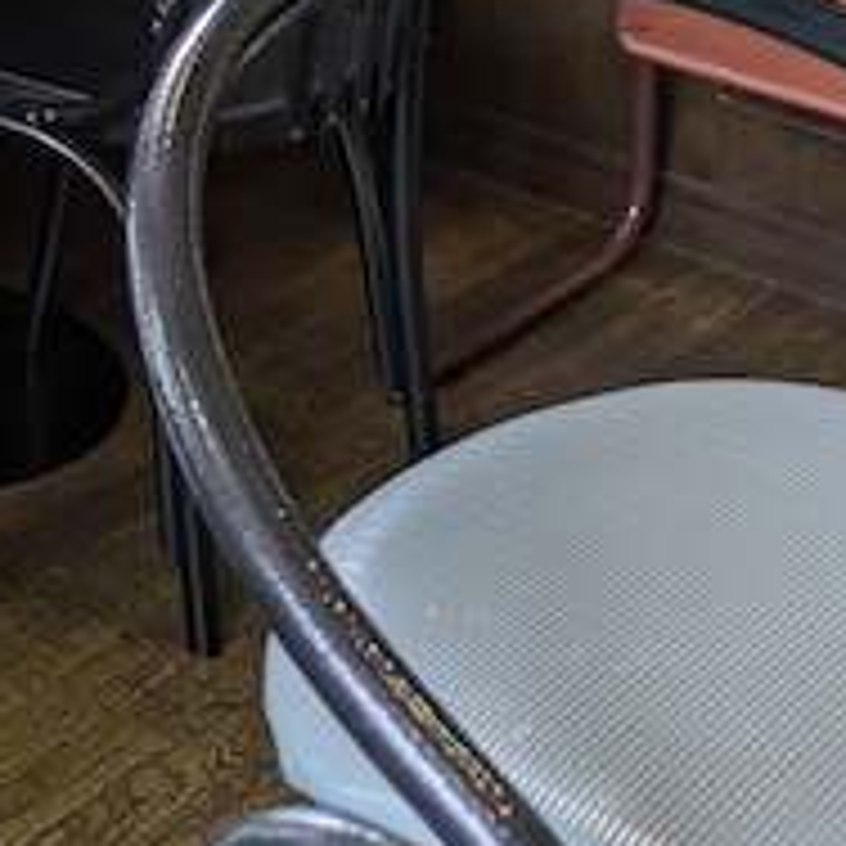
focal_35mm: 94
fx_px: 2599
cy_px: -61
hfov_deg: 17.6
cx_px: -189
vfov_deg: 17.9
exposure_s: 1/120
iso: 59
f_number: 1.89
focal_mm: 5.43
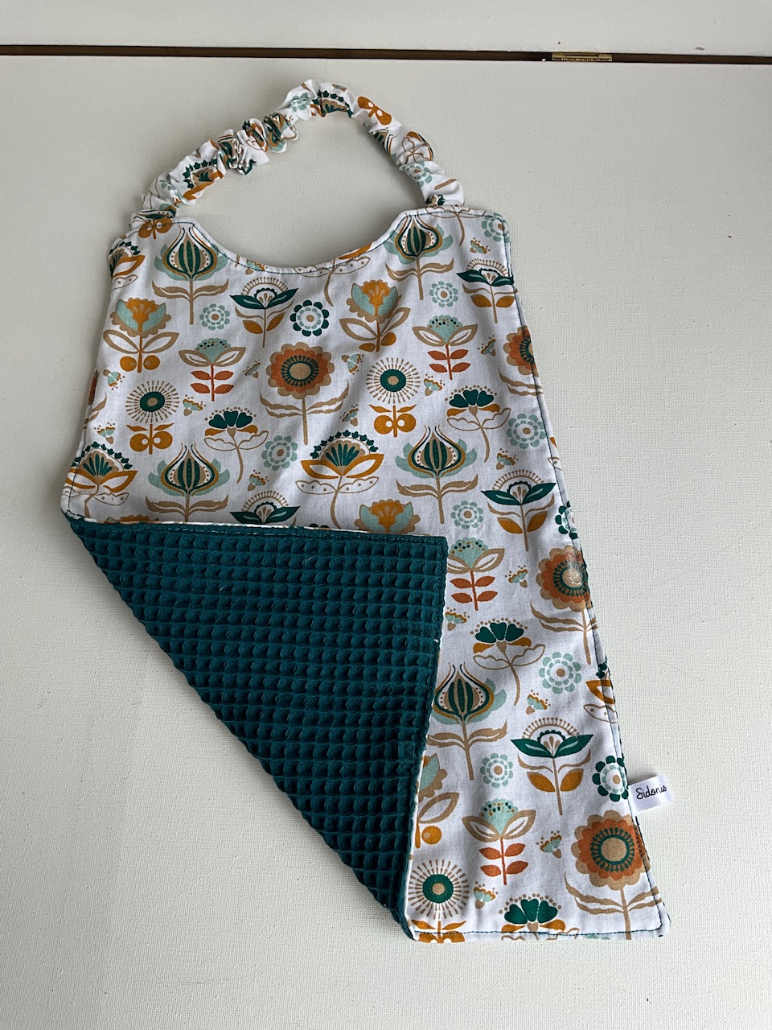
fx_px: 862
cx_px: 386
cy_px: 515
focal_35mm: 29
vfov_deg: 61.7
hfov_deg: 48.2
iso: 25
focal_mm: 3
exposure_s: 1/300
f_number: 1.8
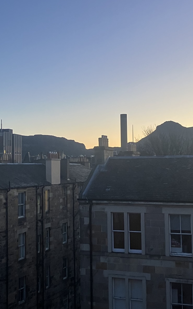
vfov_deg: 40.3
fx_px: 421
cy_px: 153
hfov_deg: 25.8
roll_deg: +1.8
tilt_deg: +4.4
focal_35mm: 50
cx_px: 83
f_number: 1.8
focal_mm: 3.99
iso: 100
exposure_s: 1/60
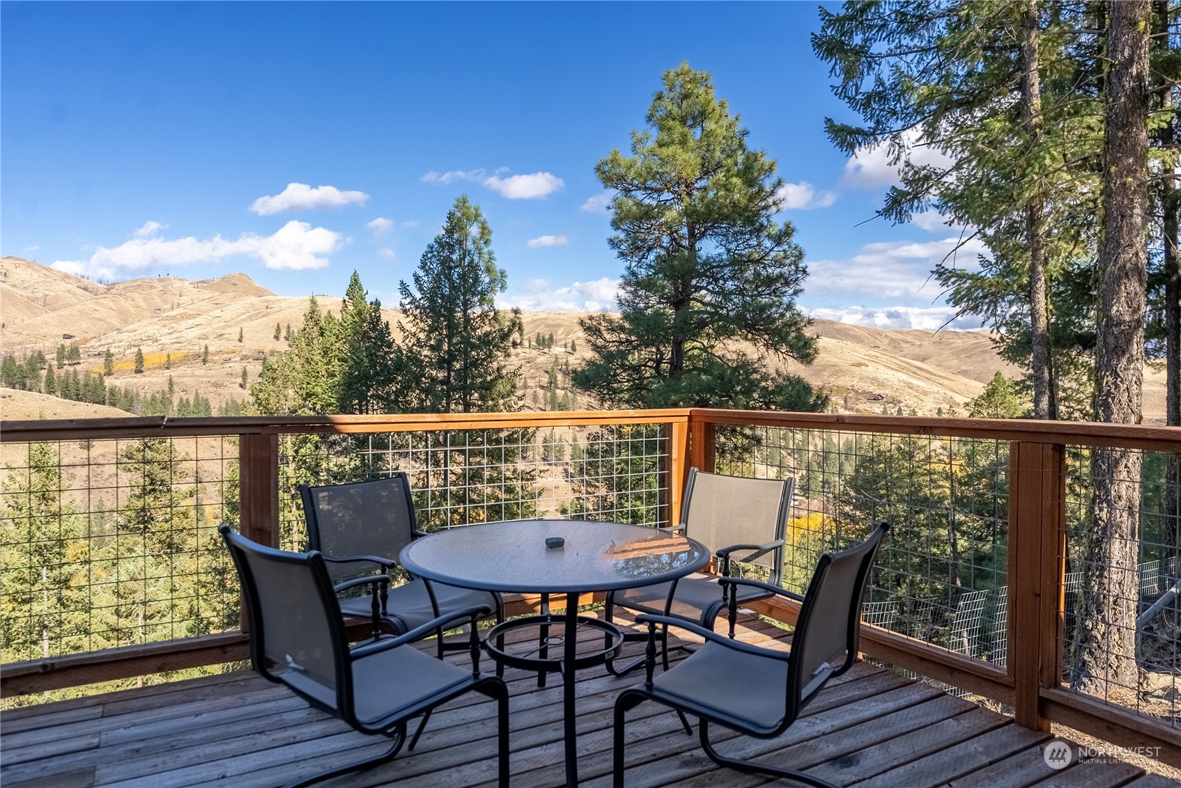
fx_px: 732
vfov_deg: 56.6
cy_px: 394
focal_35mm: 22
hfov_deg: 77.8
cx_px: 590
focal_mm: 22.3
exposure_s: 1/8000
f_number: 6.3
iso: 100
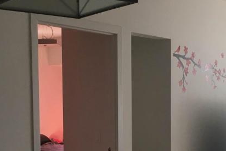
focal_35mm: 75
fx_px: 471
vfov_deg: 17.9
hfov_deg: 27.0
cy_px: 138
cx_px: 121
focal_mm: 4.15
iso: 40
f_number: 2.2
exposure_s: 1/33
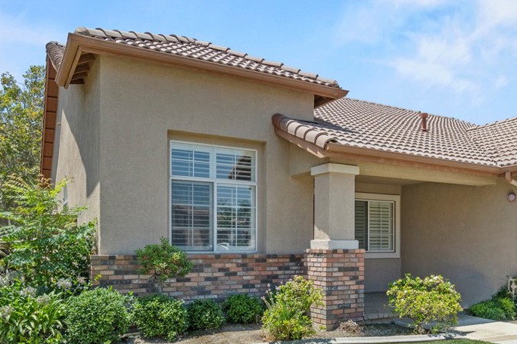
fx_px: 485
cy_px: 243
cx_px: 354
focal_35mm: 34
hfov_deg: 54.7
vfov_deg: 38.4
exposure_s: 1/320
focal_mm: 15
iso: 400
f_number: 5.6
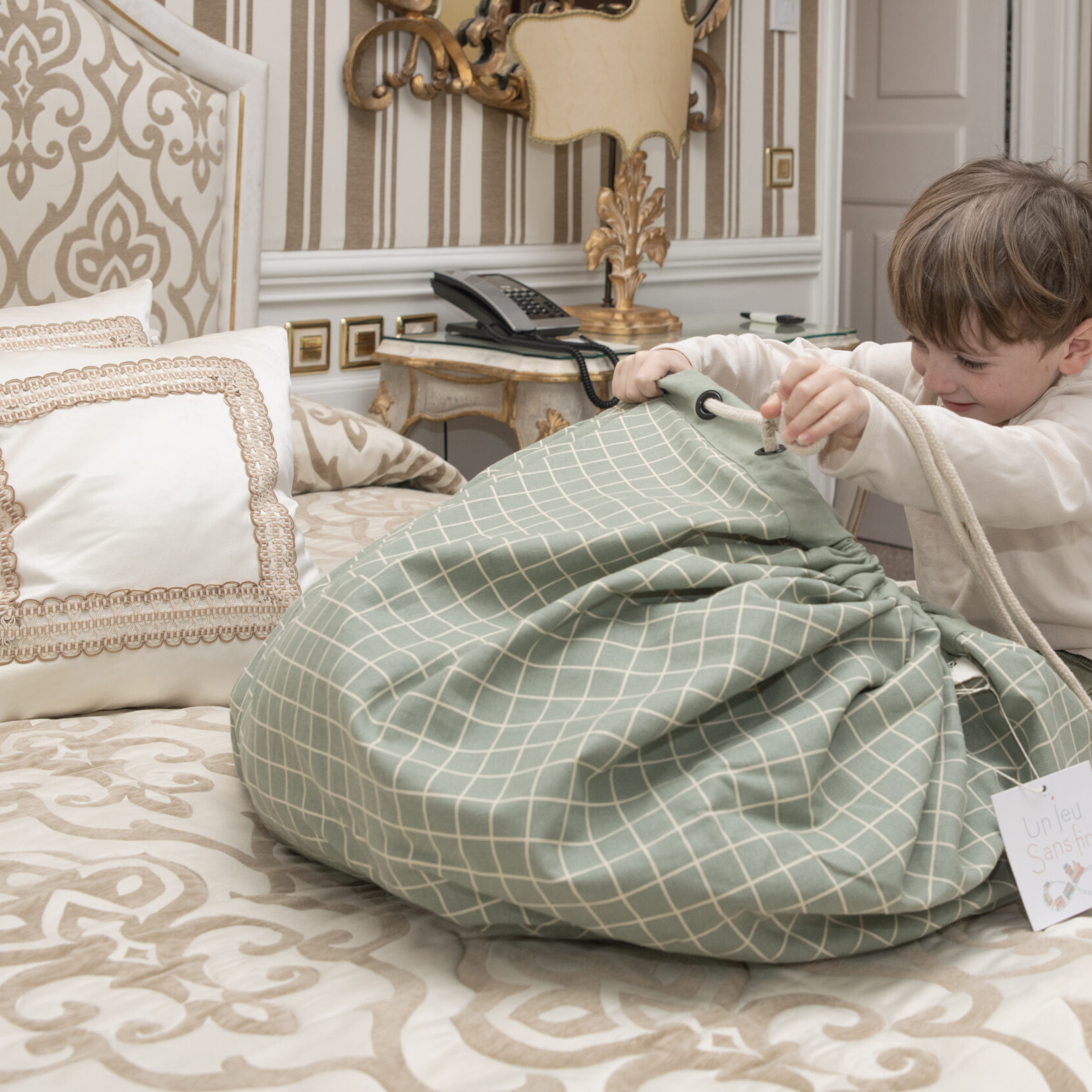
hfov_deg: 32.4
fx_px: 1856
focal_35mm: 52
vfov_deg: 32.8
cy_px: 554
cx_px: 769
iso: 500
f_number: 8
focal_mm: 40
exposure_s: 1/160
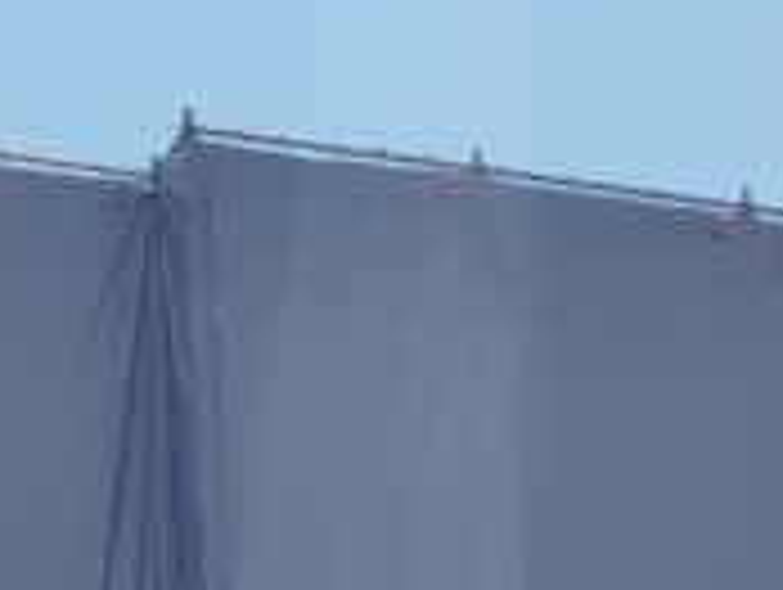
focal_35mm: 165
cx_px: 603
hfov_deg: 11.9
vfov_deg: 9.0
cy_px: 601
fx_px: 3737
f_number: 1.8
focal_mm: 4.22
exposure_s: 1/1360
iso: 50
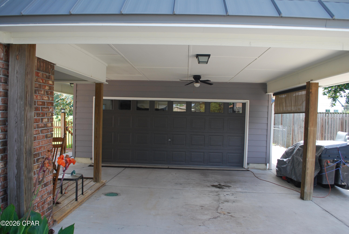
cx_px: 174
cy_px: 117
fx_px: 262
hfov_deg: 67.3
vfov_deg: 48.0
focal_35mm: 27
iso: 200
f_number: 5
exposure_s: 1/100
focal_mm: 18
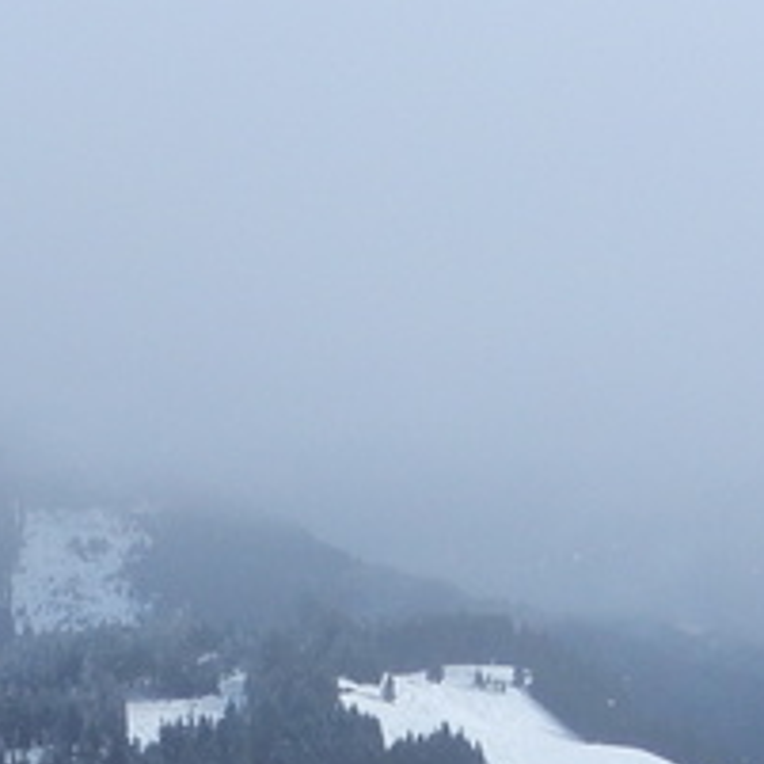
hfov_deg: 12.9
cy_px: 1121
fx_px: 3371
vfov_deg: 12.3
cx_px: 209
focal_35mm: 135
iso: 80
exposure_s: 1/1600
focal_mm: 4.3
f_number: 3.4
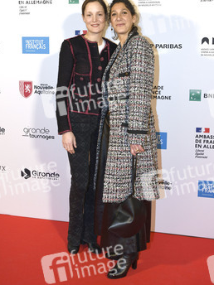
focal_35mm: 38
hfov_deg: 37.7
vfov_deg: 49.0
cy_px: 140
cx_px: 108
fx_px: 313
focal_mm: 34
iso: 800
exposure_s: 1/160
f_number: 3.5
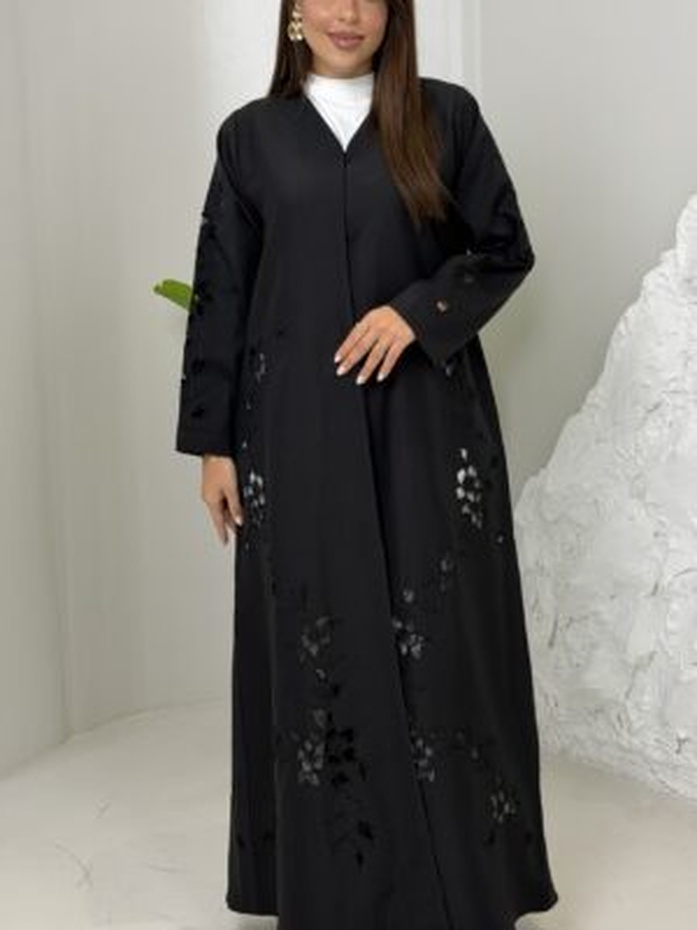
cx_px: 348
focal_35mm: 48
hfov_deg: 30.3
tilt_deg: -8.7
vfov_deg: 39.7
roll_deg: +1.6
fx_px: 1289
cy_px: 465
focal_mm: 6.76
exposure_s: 1/444
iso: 64
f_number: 1.78
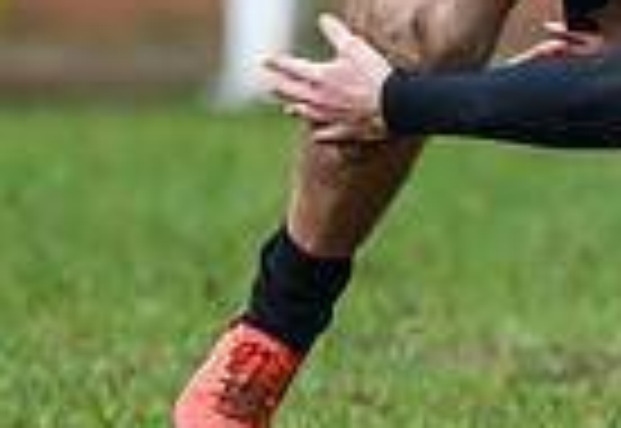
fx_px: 54693
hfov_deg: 0.7
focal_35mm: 3139
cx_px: 787
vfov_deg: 0.4
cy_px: -34
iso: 3200
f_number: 4
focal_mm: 560
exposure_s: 1/1250
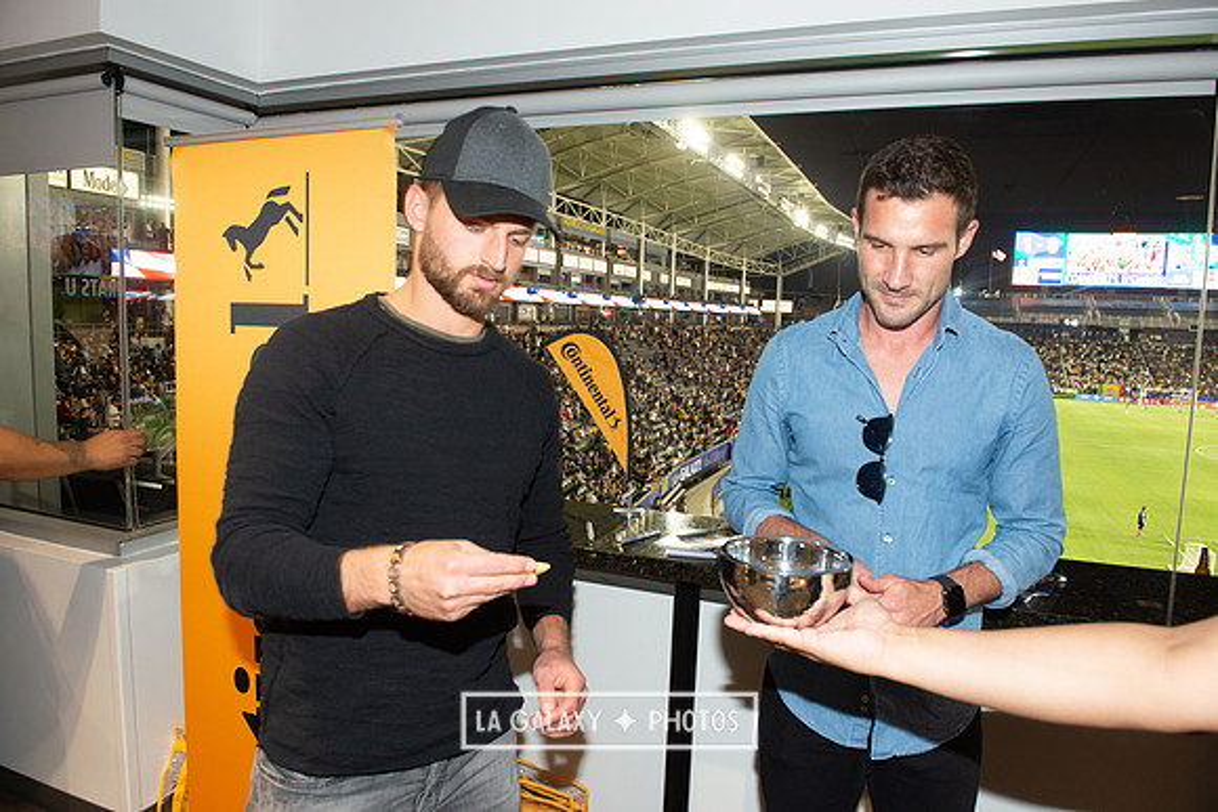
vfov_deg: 53.2
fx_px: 812
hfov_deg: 73.7
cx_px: 609
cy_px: 406
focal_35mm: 24
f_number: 6.3
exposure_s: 1/60
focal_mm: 24
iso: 640
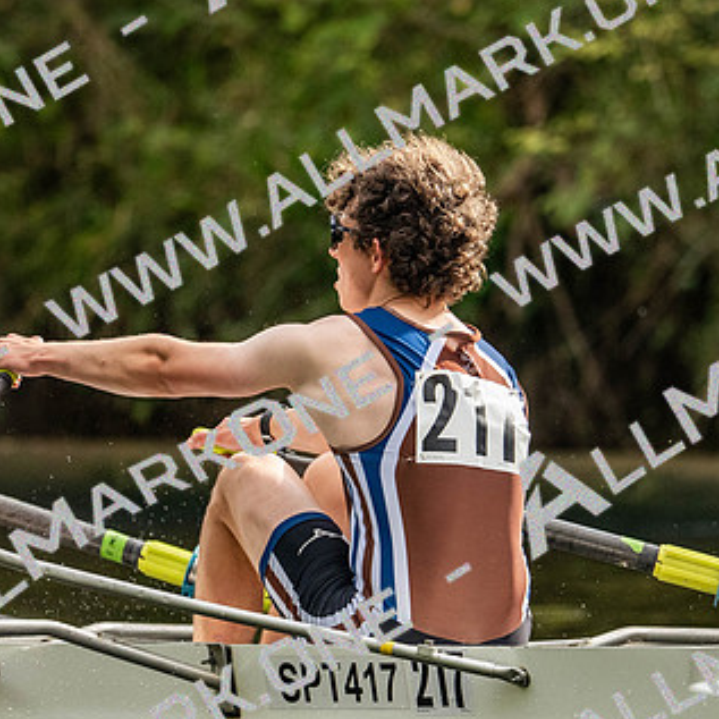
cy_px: 345
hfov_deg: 1.9
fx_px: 21948
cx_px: 324
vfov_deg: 1.9
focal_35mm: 934
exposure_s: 1/2500
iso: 1000
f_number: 4.5
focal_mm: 400
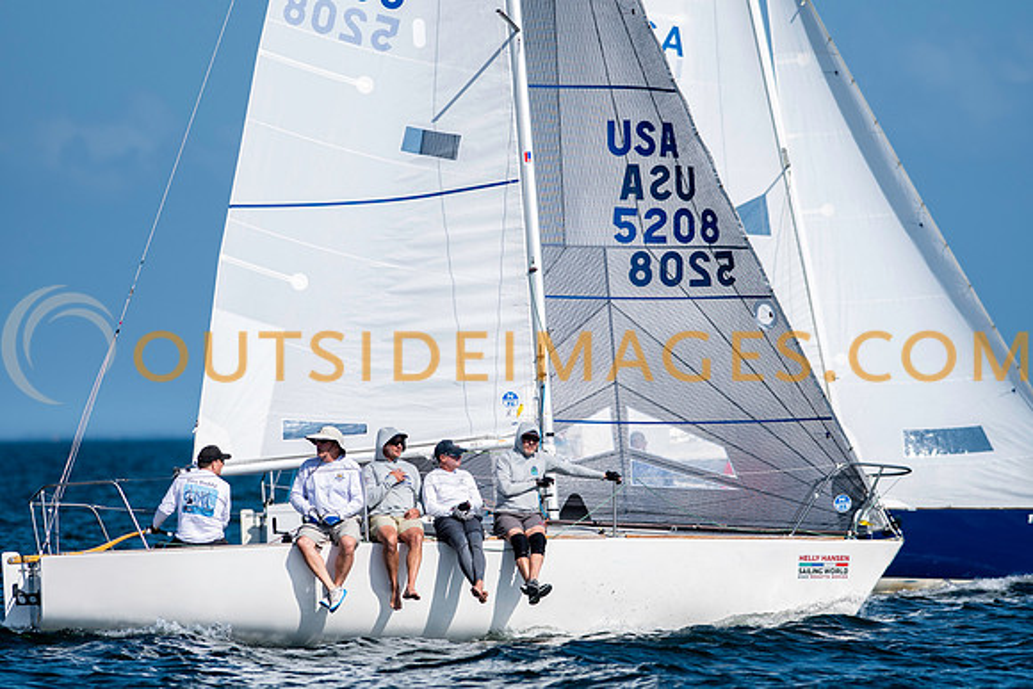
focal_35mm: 450
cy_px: 344
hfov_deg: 4.6
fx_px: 12915
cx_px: 516
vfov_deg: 3.1
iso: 200
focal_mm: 300
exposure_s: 1/4000
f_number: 5
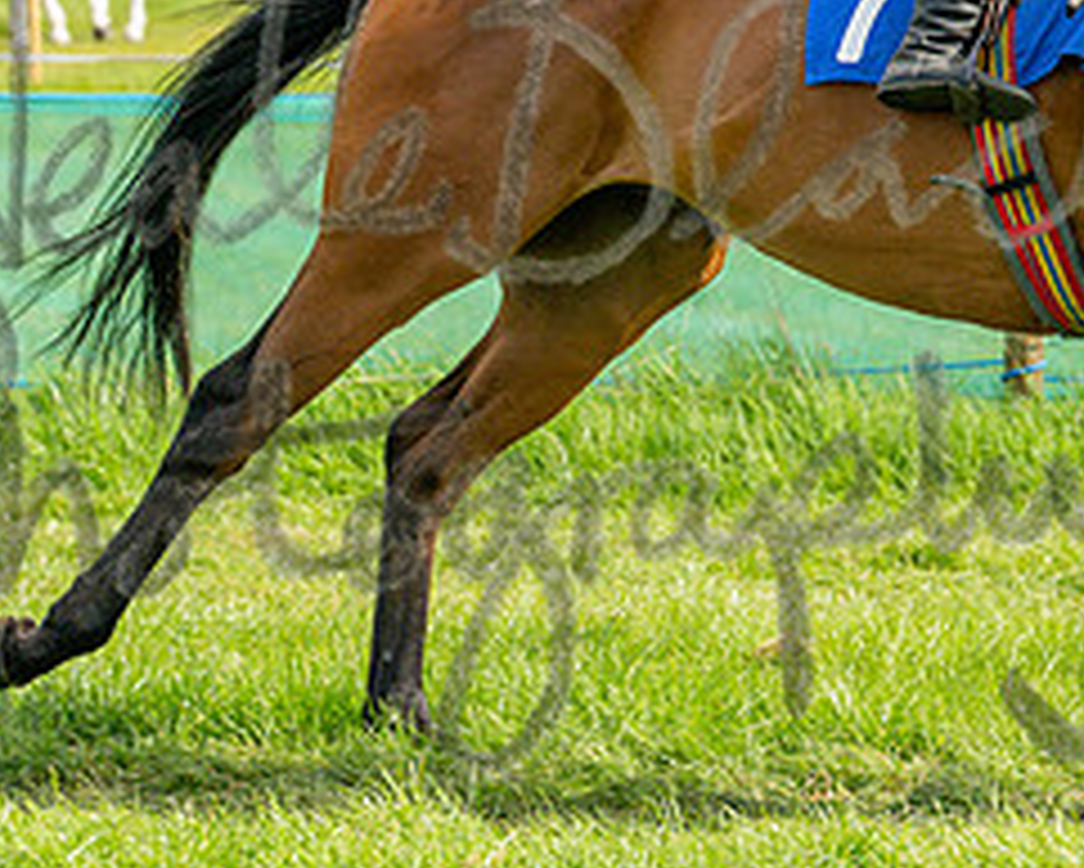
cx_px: 914
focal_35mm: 291
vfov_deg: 5.3
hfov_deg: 6.6
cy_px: 111
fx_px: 9340
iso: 200
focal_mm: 80
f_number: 4
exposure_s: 1/2000
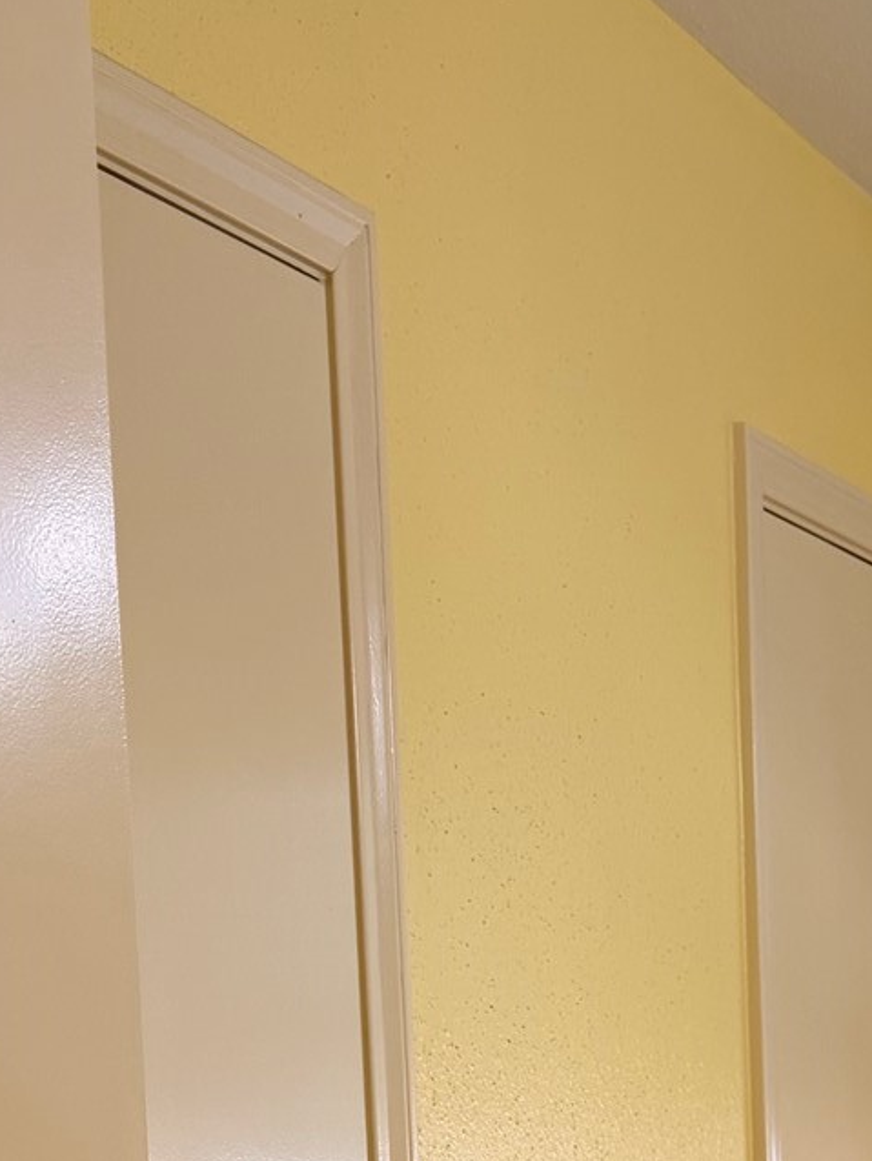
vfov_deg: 23.4
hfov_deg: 19.1
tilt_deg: -5.6
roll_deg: +2.5
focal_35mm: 77
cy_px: 1359
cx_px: 382
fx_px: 2585
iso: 100
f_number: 1.78
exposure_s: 1/121
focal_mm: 6.76
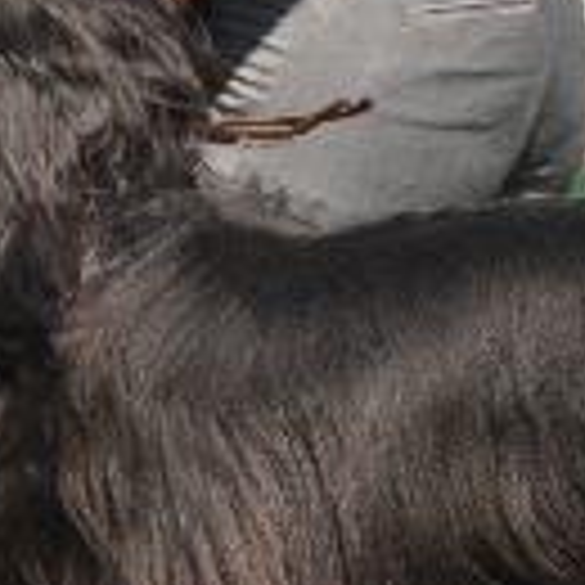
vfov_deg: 1.5
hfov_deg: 1.5
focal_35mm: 1172
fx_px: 22408
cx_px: 472
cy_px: 479
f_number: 5.6
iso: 450
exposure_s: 1/1000
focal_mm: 150
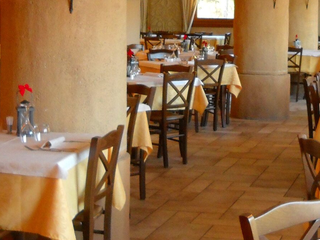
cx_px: 261
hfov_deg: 20.6
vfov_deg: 15.7
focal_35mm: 94
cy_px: 69
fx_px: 869
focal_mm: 6.72
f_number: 3.1
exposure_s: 1/60
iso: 351
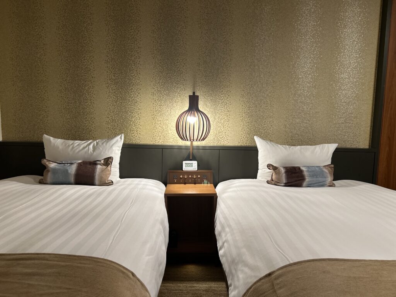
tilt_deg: -6.3
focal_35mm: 26
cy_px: 148
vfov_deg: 53.1
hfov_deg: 67.3
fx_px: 297
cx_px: 198
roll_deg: -0.6
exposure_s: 1/50
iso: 160
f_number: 1.5
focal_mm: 5.7
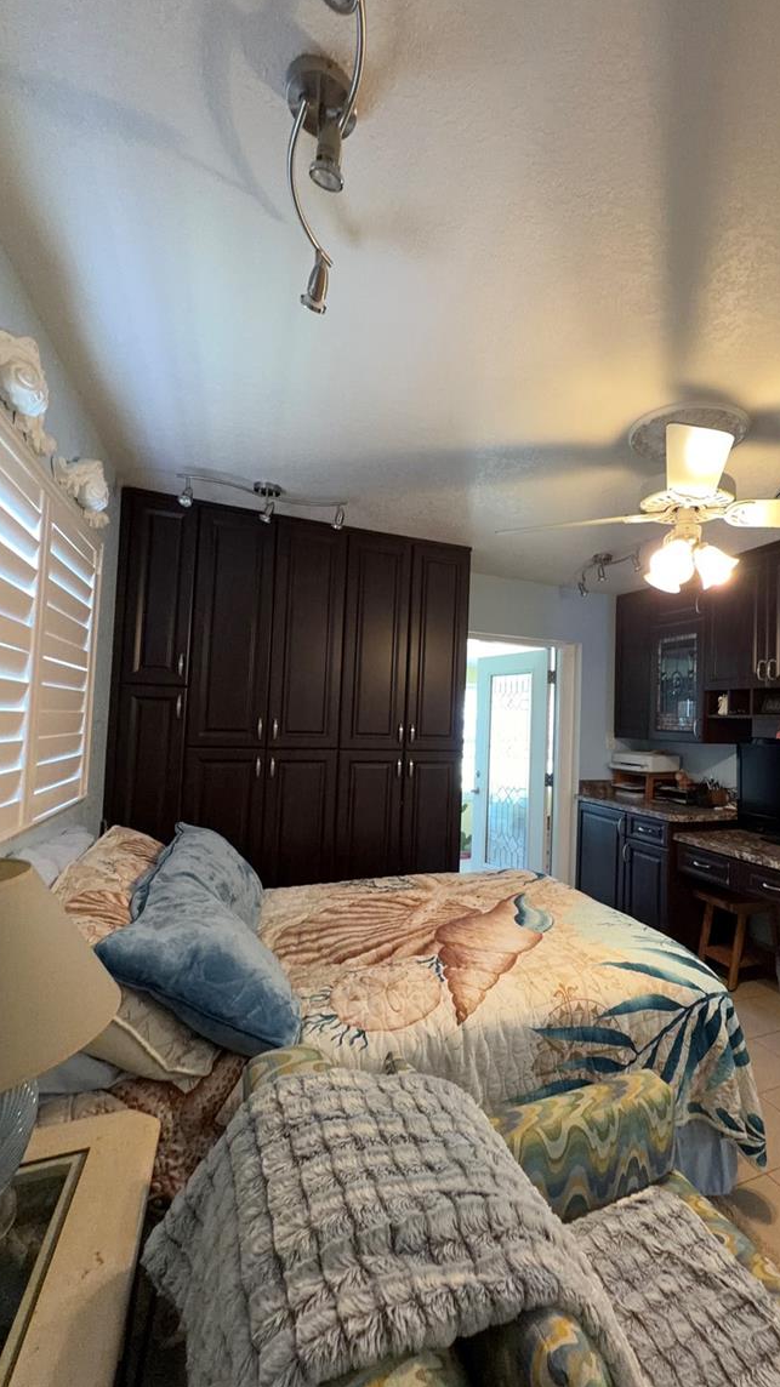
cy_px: 701
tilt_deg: +1.2
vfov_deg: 99.4
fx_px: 589
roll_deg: -1.5
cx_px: 507
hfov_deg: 65.6
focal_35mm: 16
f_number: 2.2
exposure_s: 1/19
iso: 100
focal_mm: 2.22
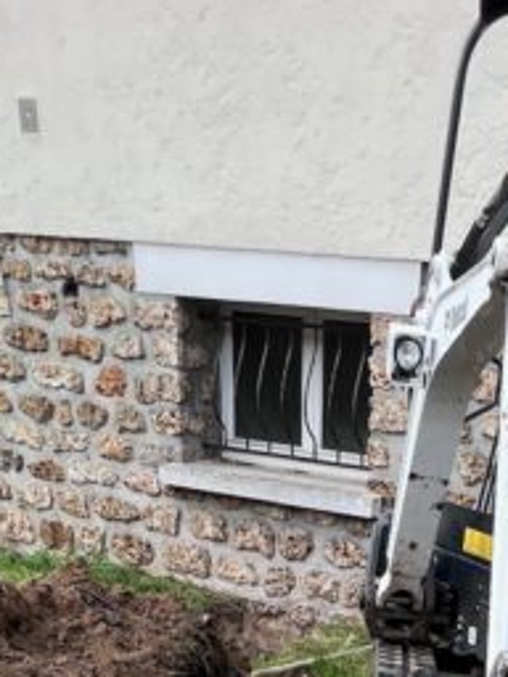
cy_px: 1174
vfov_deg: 23.1
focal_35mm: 52
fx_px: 1017
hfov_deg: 27.5
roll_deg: -5.1
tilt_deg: -36.5
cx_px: 407
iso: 32
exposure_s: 1/352
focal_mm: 1.57
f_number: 1.8
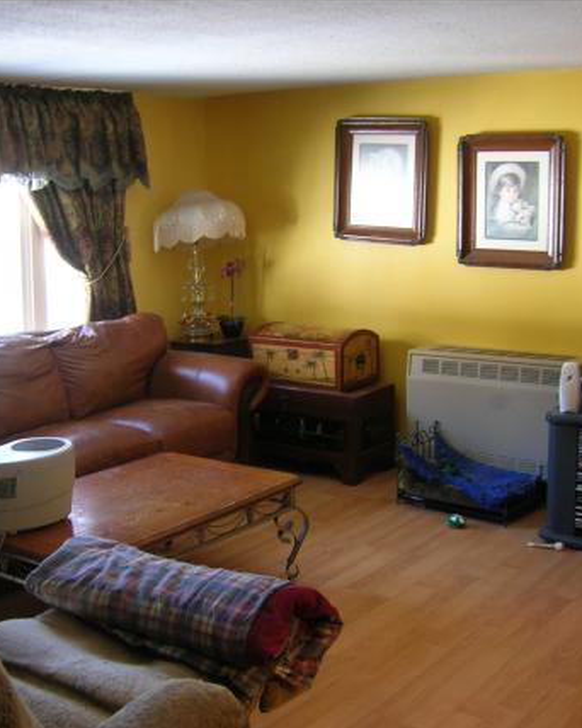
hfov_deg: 33.4
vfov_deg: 41.2
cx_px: 265
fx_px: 970
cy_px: 366
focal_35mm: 45
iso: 50
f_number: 2.9
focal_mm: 5.7
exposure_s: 1/7.9
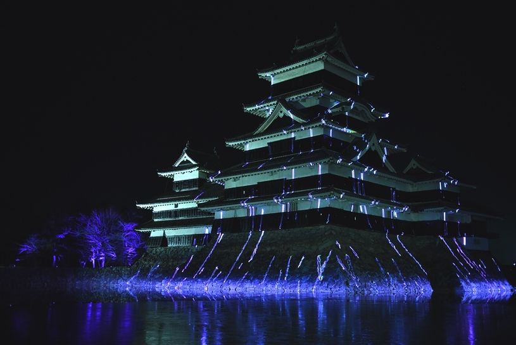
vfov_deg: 35.1
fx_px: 545
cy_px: 172
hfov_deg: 50.7
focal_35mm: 38
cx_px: 258
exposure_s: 1/30
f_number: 2.8
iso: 1000
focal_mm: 38
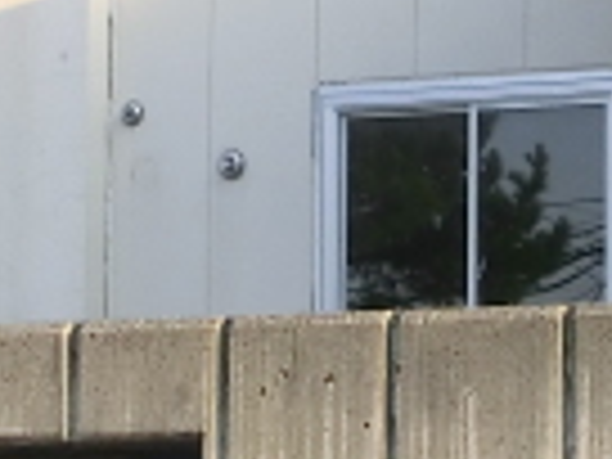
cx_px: 234
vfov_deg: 5.0
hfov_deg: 6.7
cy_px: -14
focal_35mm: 296
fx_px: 5233
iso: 125
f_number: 4.6
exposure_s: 1/200
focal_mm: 11.1
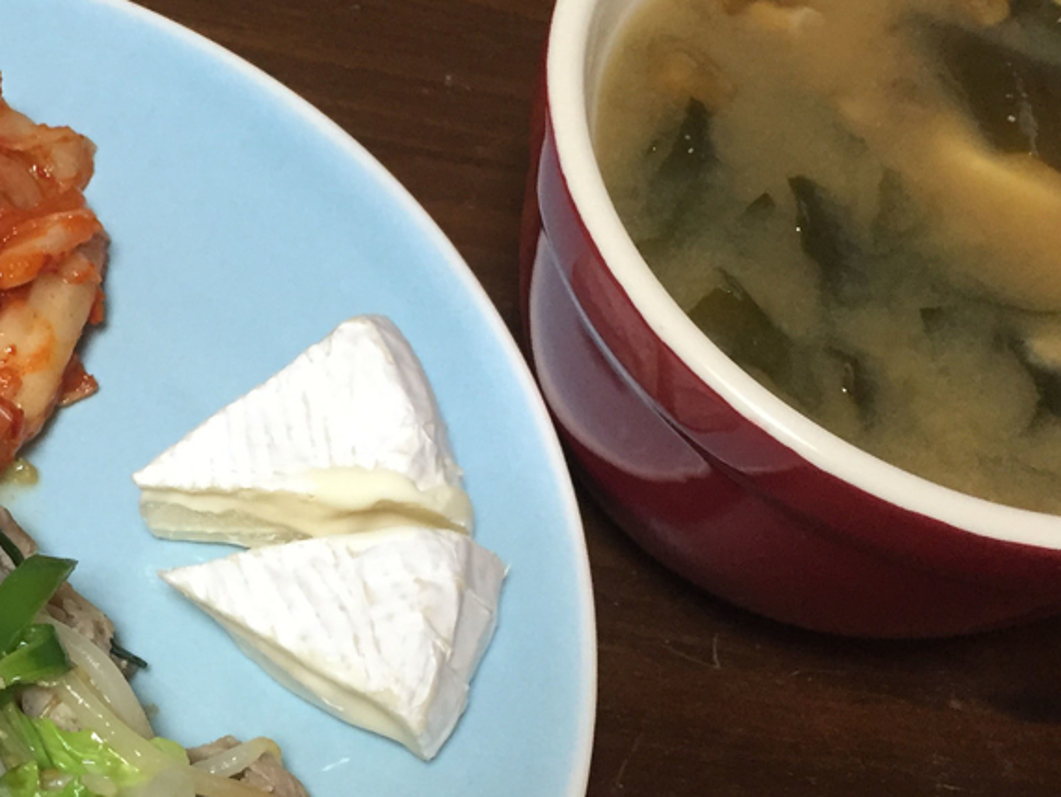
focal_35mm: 61
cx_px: 101
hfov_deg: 30.3
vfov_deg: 23.7
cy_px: 629
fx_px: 1870
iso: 125
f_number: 2.2
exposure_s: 1/30
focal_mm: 4.15
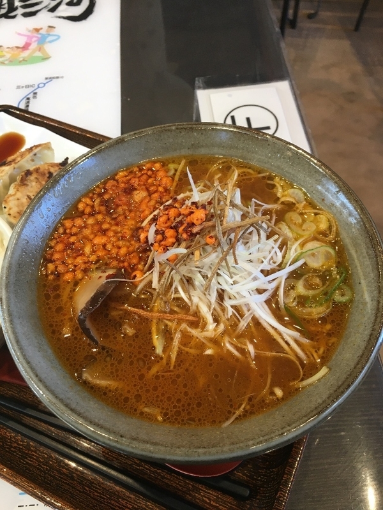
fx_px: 428
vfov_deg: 61.7
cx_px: 192
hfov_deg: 48.2
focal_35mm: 29
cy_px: 255
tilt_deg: -58.7
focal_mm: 4.15
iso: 25
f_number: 2.2
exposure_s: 1/30
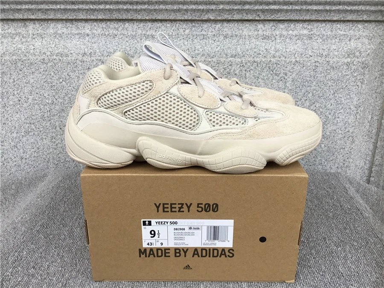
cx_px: 192
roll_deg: -0.3
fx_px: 344
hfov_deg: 58.4
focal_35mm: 31
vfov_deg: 45.4
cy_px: 144
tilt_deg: -20.9
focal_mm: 3.3
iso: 25
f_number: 2.4
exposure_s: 1/50
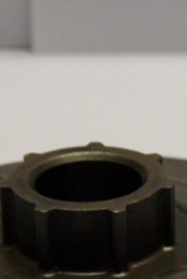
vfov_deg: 13.5
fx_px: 1175
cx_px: 198
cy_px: 255
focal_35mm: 151
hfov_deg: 9.0
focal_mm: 6.5
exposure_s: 1/20
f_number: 3.6
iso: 200
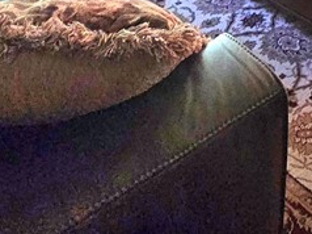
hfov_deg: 30.0
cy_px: -229
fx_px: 504
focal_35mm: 56
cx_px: 362
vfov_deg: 18.1
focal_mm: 2.2
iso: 320
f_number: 2.2
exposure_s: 1/30
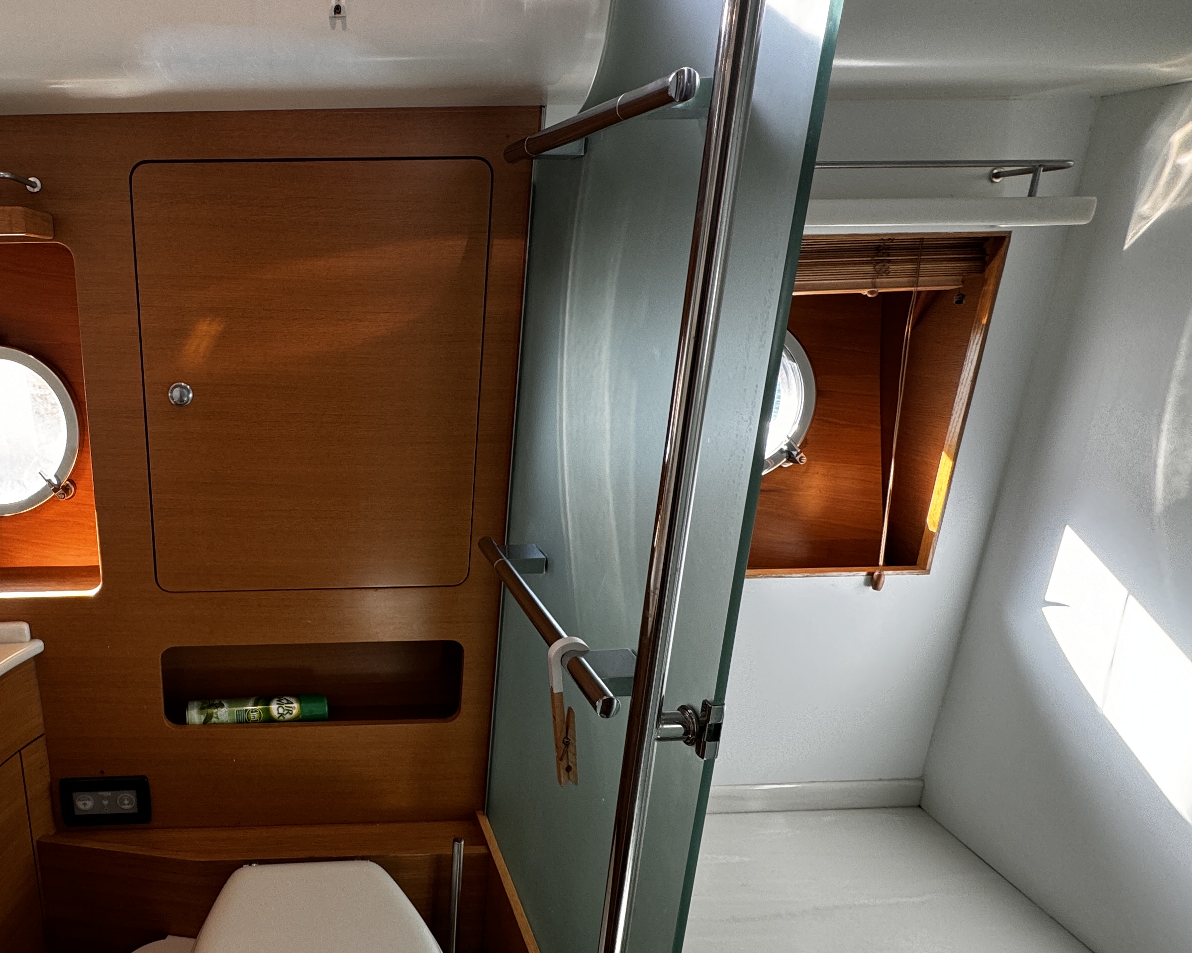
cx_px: 282
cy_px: 510
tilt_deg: -16.8
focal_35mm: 23
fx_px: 811
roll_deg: +1.2
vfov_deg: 60.8
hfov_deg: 67.5
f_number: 2.2
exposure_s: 1/99
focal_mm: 2.22
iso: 100
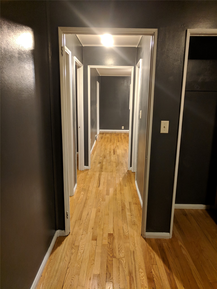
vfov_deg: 67.3
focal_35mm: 26
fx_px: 217
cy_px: 144
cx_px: 108
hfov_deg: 53.1
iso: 544
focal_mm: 4.67
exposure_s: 1/30
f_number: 2
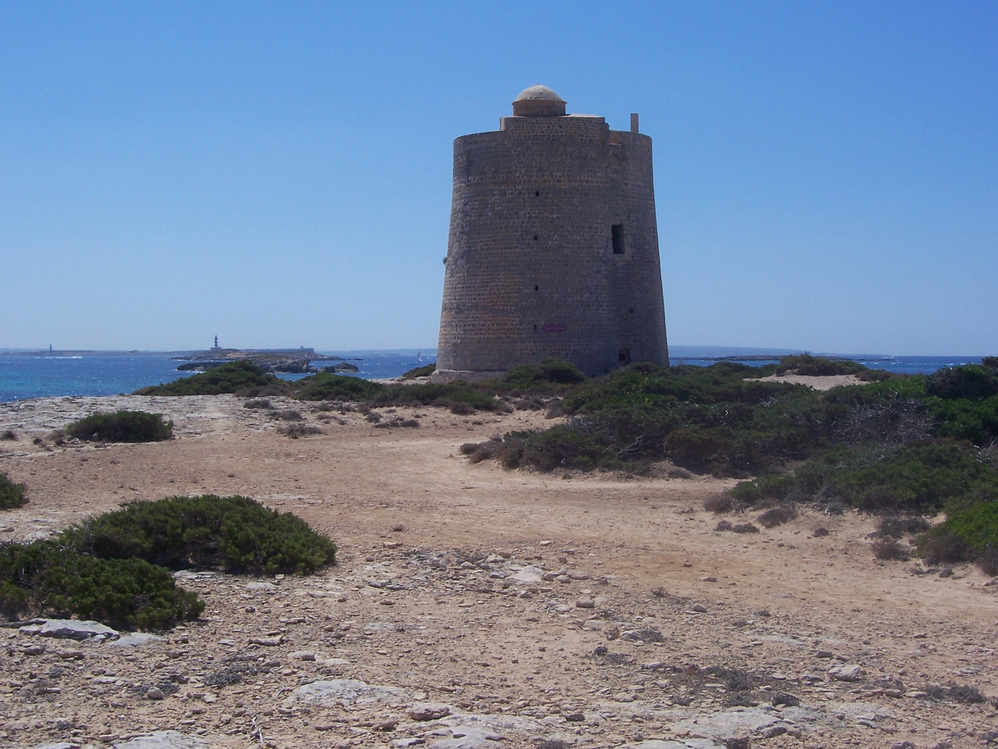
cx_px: 499
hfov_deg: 36.2
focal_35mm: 53
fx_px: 1528
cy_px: 374
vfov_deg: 27.5
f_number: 6.7
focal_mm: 8.6
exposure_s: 1/750
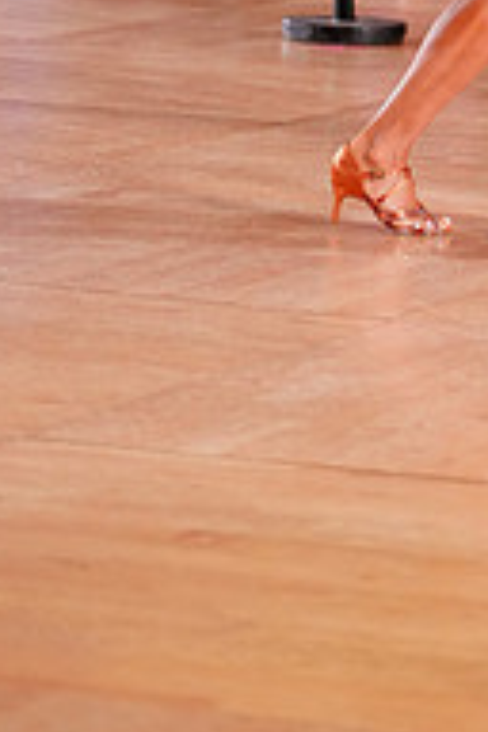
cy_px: -236
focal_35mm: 212
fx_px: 4310
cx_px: 684
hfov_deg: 6.4
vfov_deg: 9.5
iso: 2000
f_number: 2.8
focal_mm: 70
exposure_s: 1/500
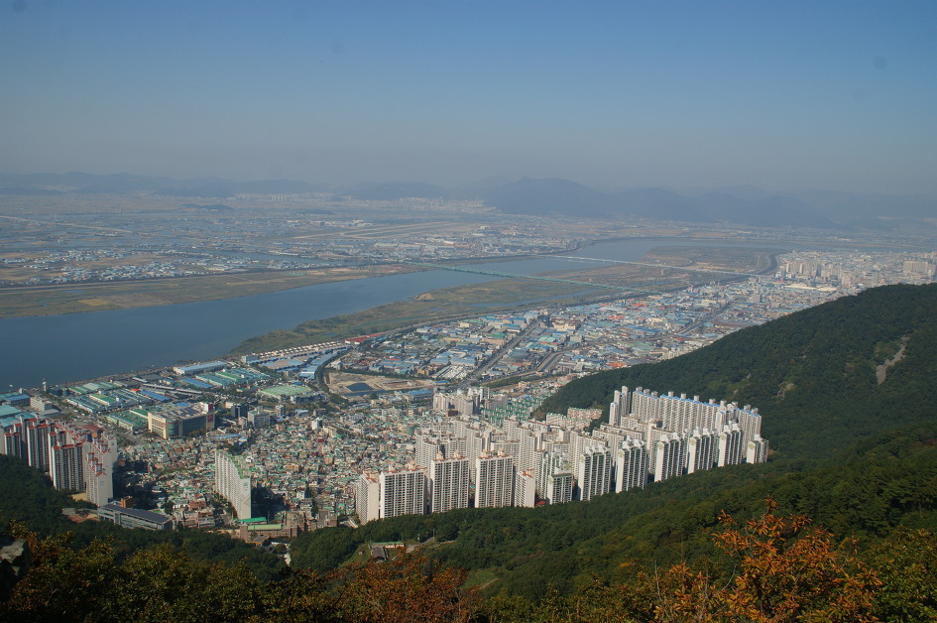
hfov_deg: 62.0
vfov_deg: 43.5
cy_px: 312
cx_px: 468
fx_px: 780
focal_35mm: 30
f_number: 10
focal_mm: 20
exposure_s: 1/320
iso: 100
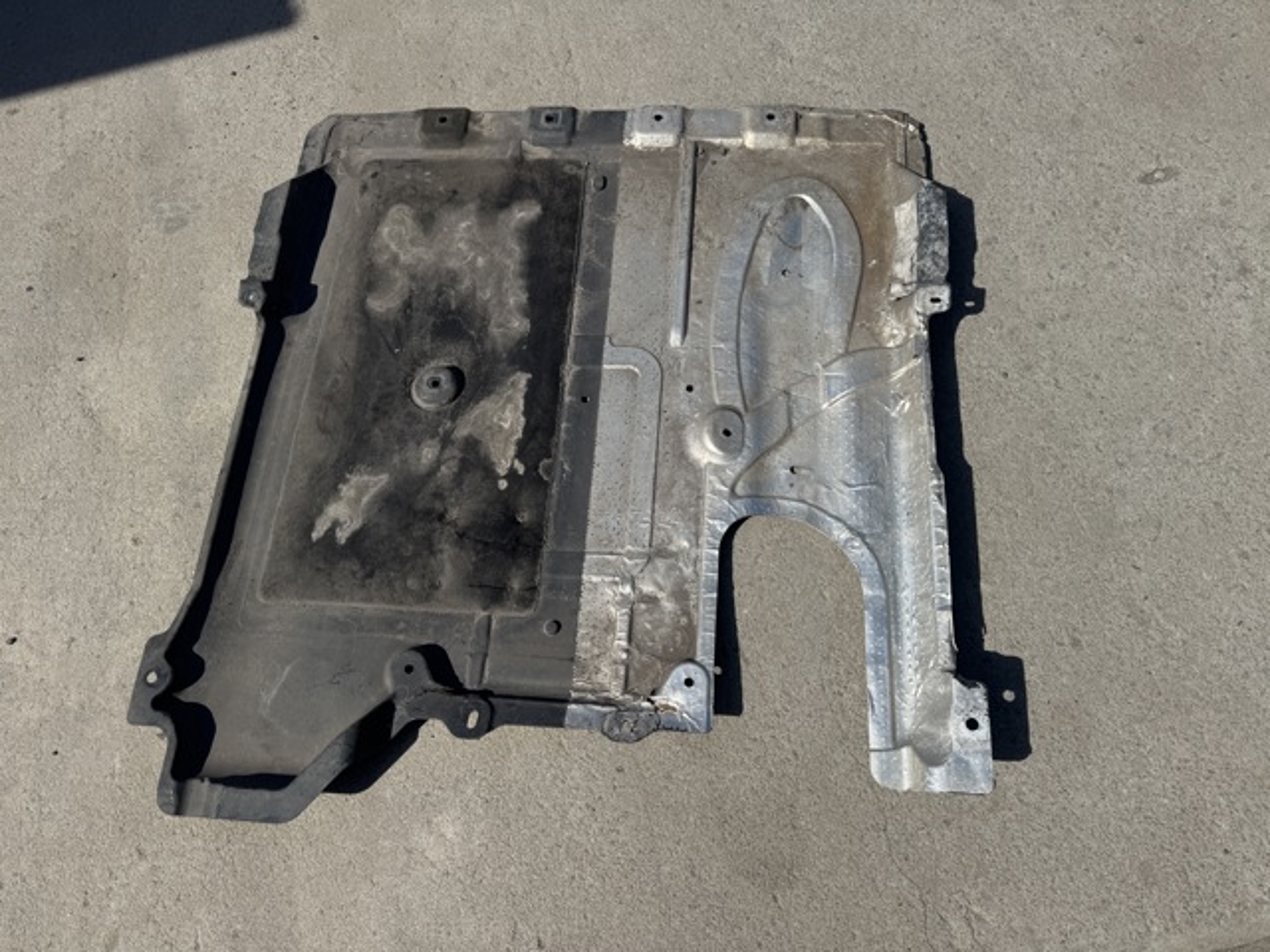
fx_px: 881
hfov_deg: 71.6
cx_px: 635
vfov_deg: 56.8
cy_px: 476
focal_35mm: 24
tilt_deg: -67.5
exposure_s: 1/6410
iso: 80
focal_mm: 6.76
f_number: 1.78
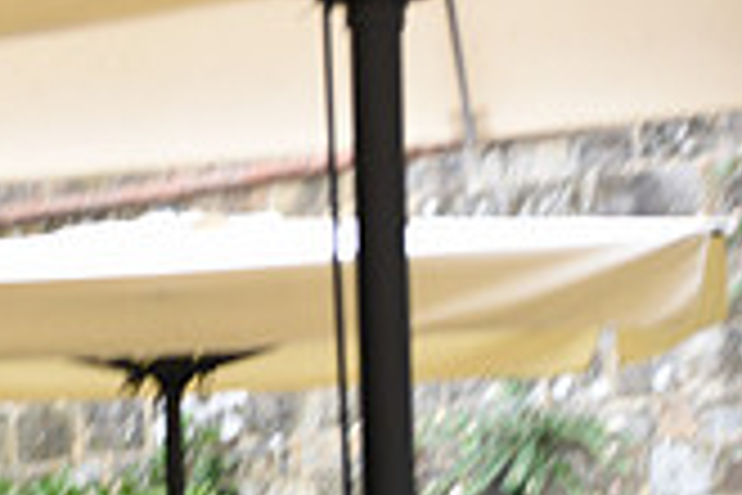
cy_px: 830
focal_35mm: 193
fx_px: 3978
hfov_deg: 10.2
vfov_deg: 7.0
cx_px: -517
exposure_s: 1/160
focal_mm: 55
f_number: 3.5
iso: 125
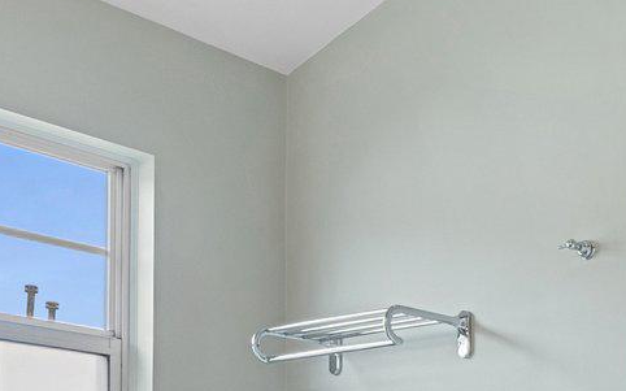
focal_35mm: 65
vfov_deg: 18.2
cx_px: 682
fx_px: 1109
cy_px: 554
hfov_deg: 28.7
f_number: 8
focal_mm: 10
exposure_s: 1/1.25
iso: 100
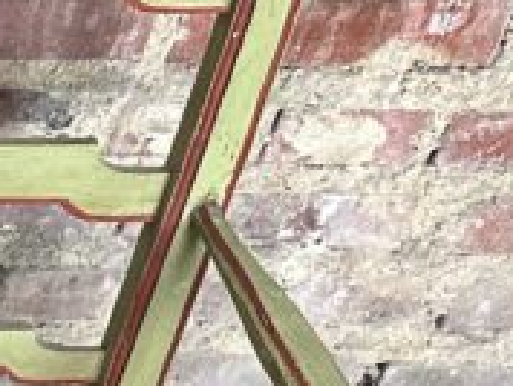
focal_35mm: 138
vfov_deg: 10.5
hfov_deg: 11.0
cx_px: -876
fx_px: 2048
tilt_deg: -45.1
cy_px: 547
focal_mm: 6.86
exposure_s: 1/50
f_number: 1.78
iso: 320
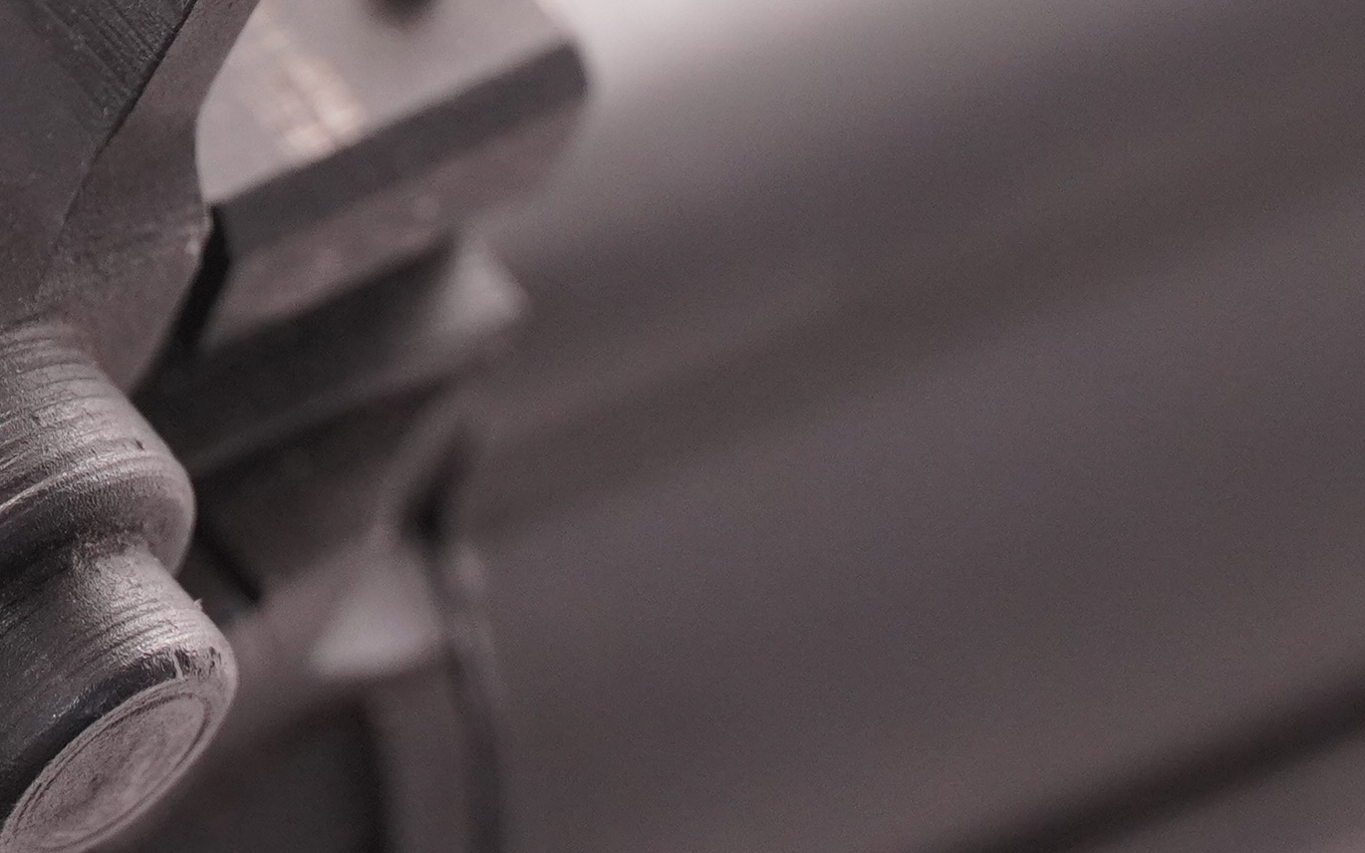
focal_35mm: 549
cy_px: 149
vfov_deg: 2.4
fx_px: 20421
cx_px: -74
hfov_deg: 3.8
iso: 1000
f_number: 5.6
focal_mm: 116
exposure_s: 1/125
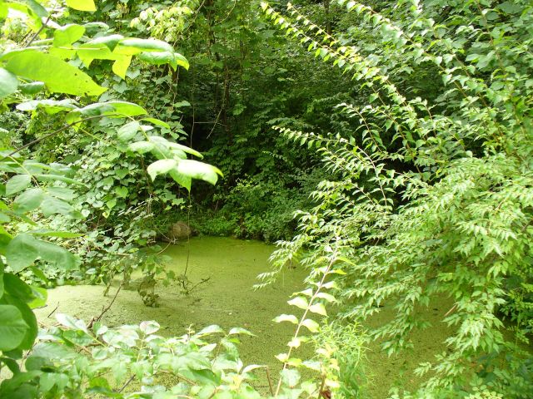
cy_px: 200
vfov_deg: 38.7
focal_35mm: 37
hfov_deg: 50.1
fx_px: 570
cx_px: 266
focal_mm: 6.1
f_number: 2.8
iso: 100
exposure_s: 1/50
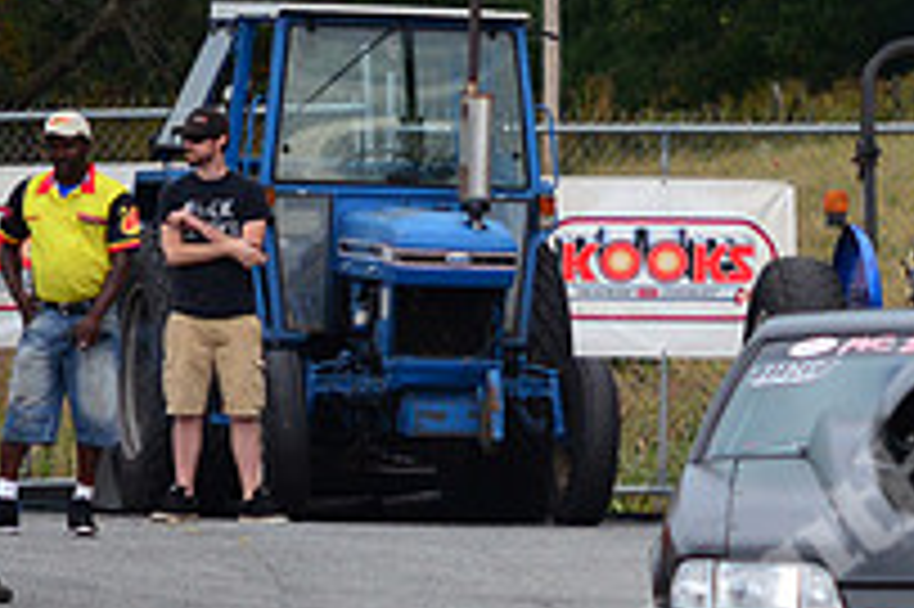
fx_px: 21715
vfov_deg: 1.6
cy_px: 428
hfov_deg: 2.4
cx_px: 1040
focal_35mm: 856
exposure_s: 1/1600
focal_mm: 200
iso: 1000
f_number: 5.6
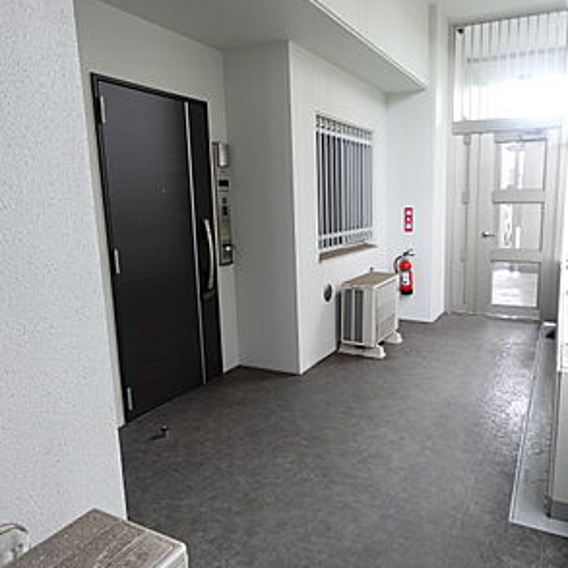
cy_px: 285
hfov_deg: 60.5
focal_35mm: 26
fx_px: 483
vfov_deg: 60.9
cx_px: 339
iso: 500
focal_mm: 7.6
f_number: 2
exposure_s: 1/80
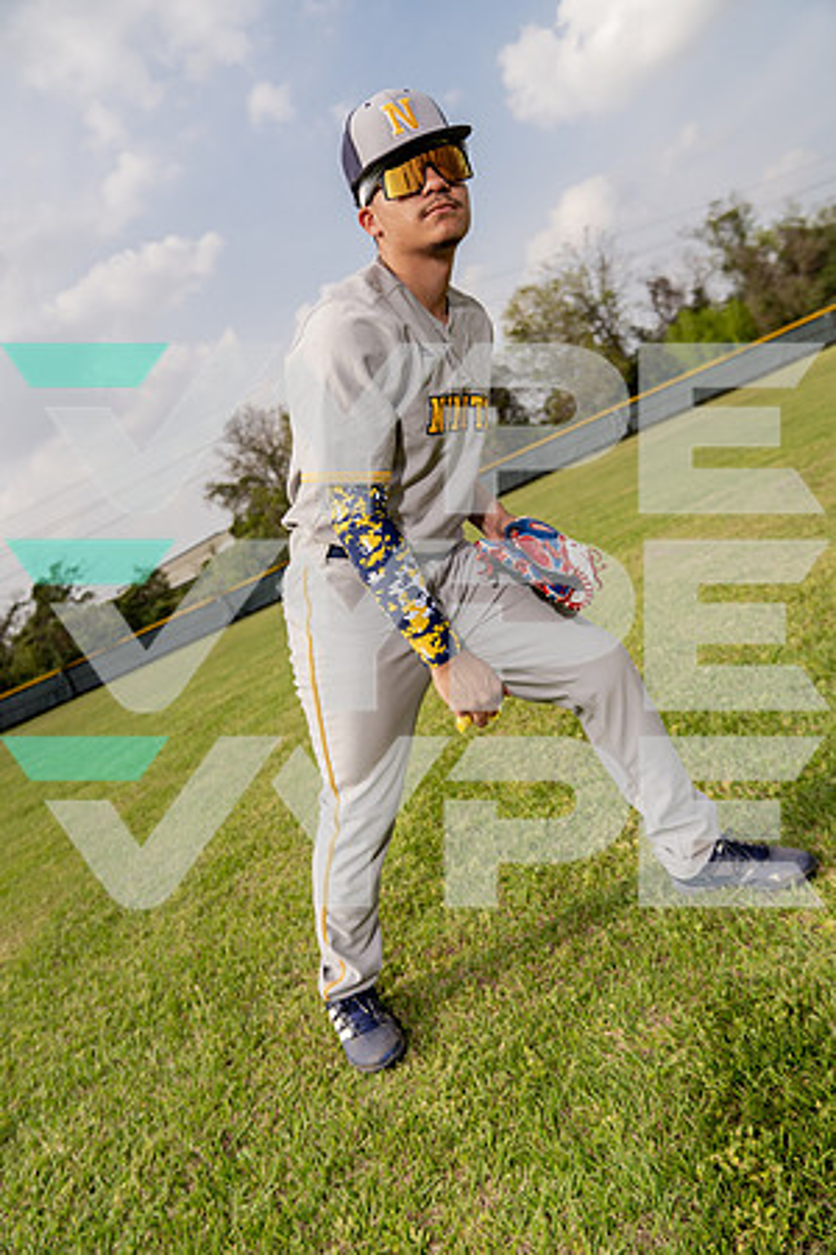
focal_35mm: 26
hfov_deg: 49.6
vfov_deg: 69.4
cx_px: 418
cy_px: 628
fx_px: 906
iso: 100
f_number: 3.5
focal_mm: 26
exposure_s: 1/640
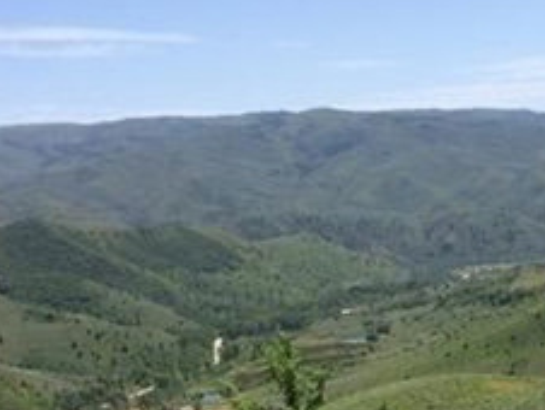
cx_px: 357
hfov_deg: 23.7
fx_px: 1292
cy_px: 497
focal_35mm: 82
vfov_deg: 17.2
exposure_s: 1/1953
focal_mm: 4.15
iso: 32
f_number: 2.2
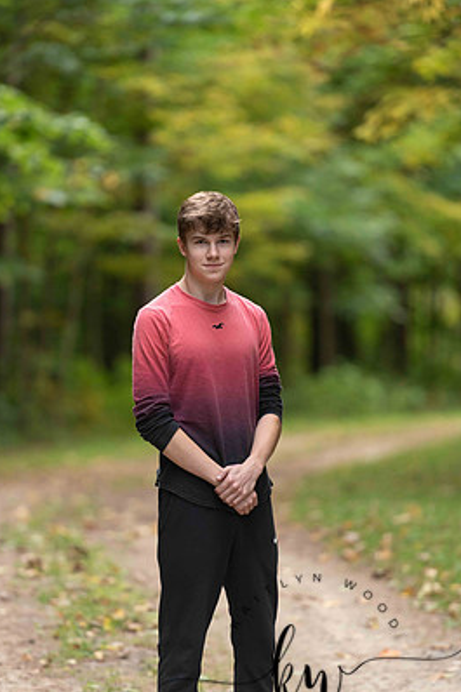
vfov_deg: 9.1
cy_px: 388
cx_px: 209
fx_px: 4345
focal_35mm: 226
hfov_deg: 6.1
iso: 500
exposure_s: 1/320
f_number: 2.8
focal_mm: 200
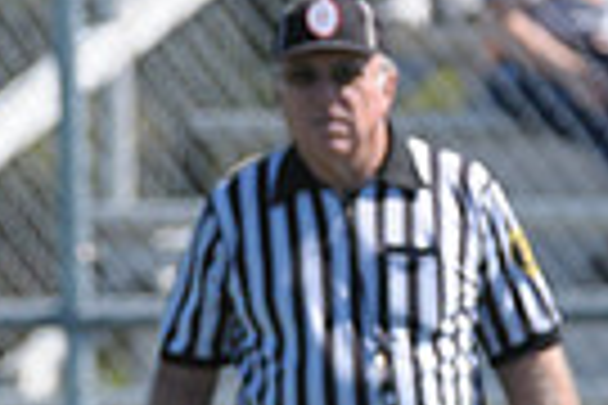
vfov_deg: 0.7
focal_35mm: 1934
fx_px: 32661
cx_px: -239
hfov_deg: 1.1
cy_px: 803
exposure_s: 1/3200
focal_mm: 300
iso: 640
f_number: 4
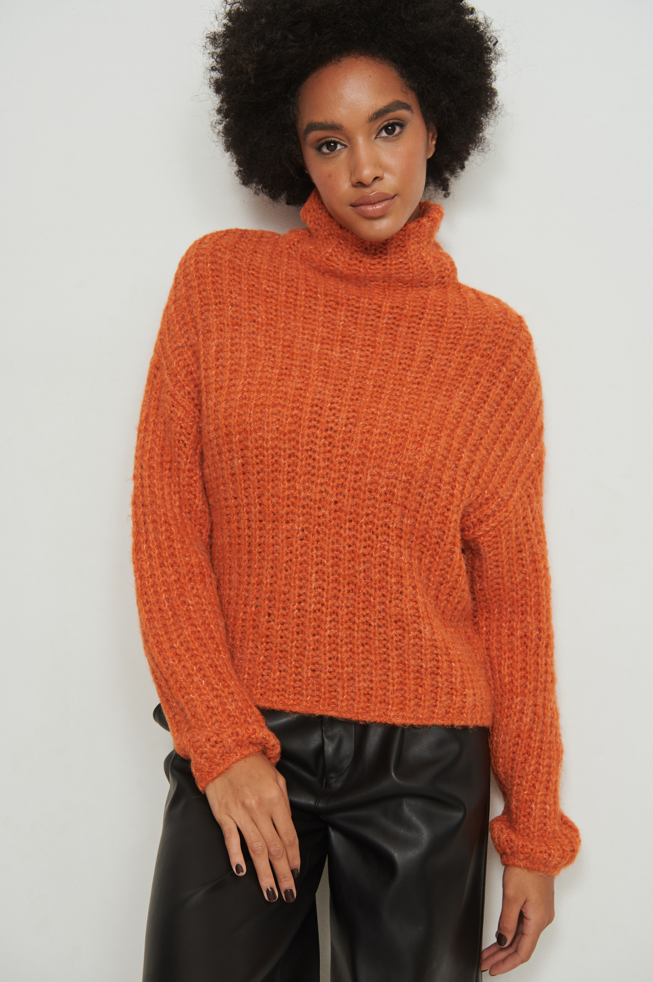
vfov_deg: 36.3
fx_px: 1498
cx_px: 326
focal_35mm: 55
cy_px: 491
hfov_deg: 24.6
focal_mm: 55
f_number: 8
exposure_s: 1/160
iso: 200
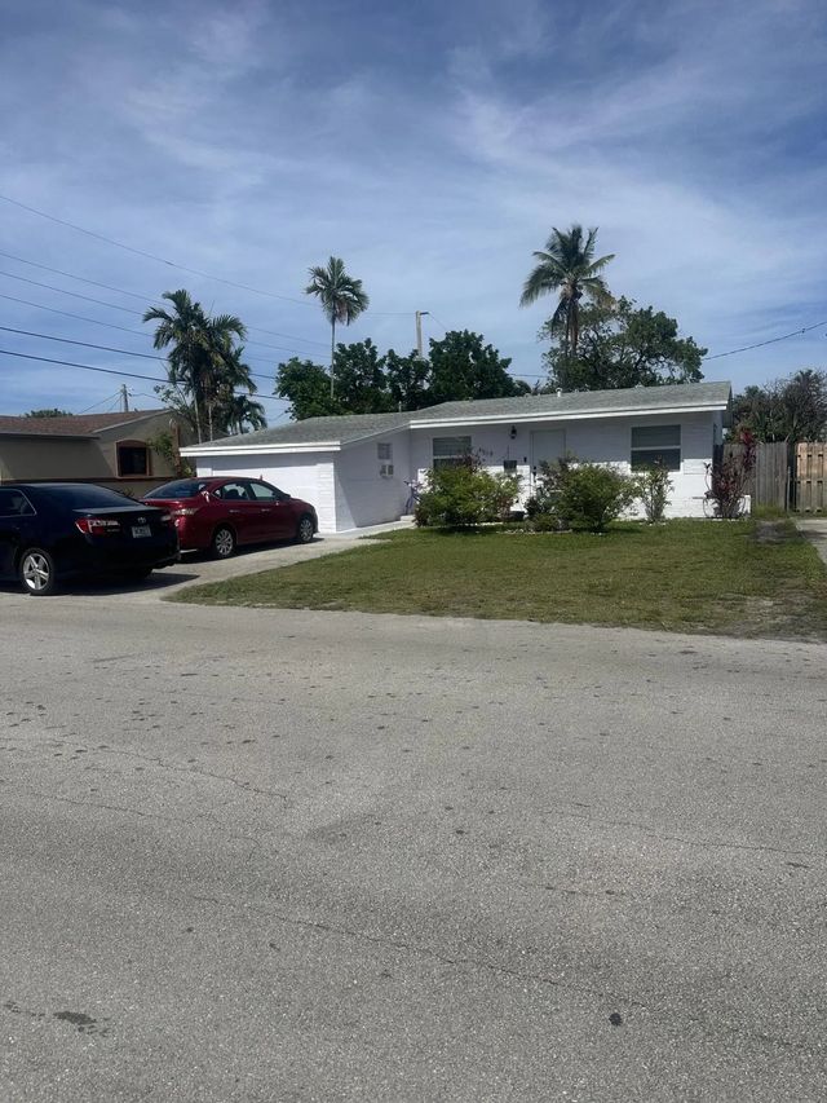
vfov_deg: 71.6
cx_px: 414
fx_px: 764
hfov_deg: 56.8
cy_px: 552
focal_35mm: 24
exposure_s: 1/8197
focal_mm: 6.86
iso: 80
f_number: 1.78
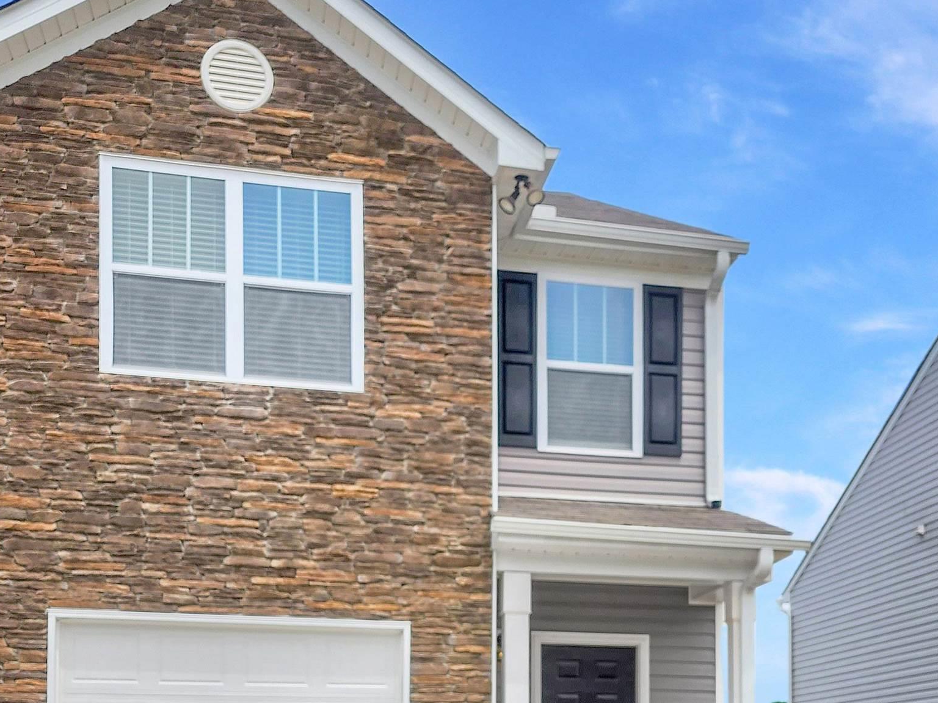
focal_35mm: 46
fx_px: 1246
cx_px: 561
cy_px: 576
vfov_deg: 30.6
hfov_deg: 41.1
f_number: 1.8
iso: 12
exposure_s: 1/1182
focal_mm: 6.4
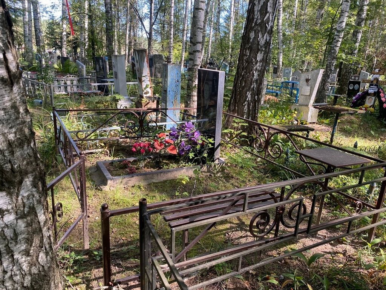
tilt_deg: -15.6
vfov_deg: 53.1
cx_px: 193
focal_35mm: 26
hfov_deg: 67.3
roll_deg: -5.5
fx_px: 290
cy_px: 145
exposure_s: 1/122
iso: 50
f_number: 1.8
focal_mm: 4.25
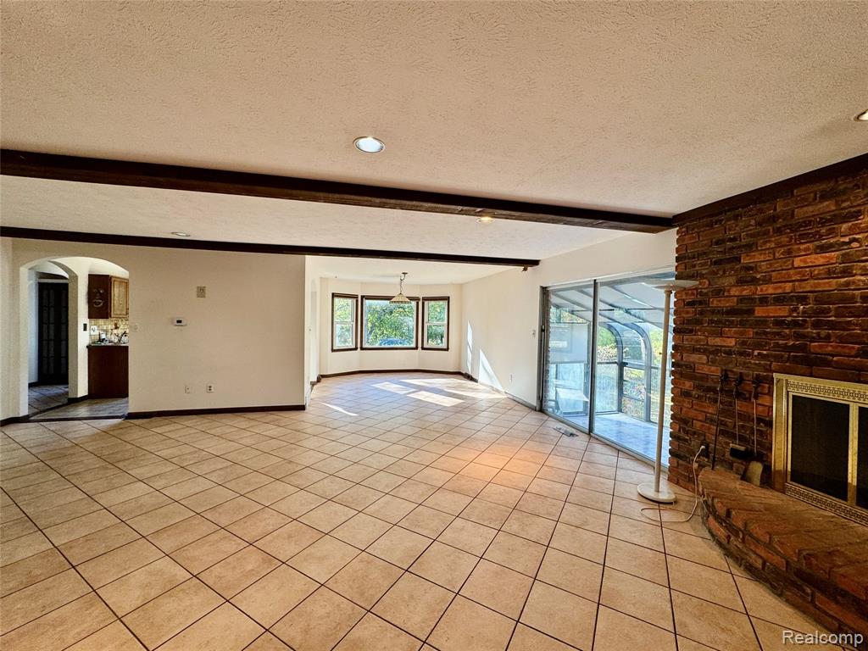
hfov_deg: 102.1
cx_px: 434
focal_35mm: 14
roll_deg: -0.2
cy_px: 326
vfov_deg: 85.7
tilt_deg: -1.0
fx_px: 351
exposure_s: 1/120
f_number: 2.2
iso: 80
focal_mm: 2.22
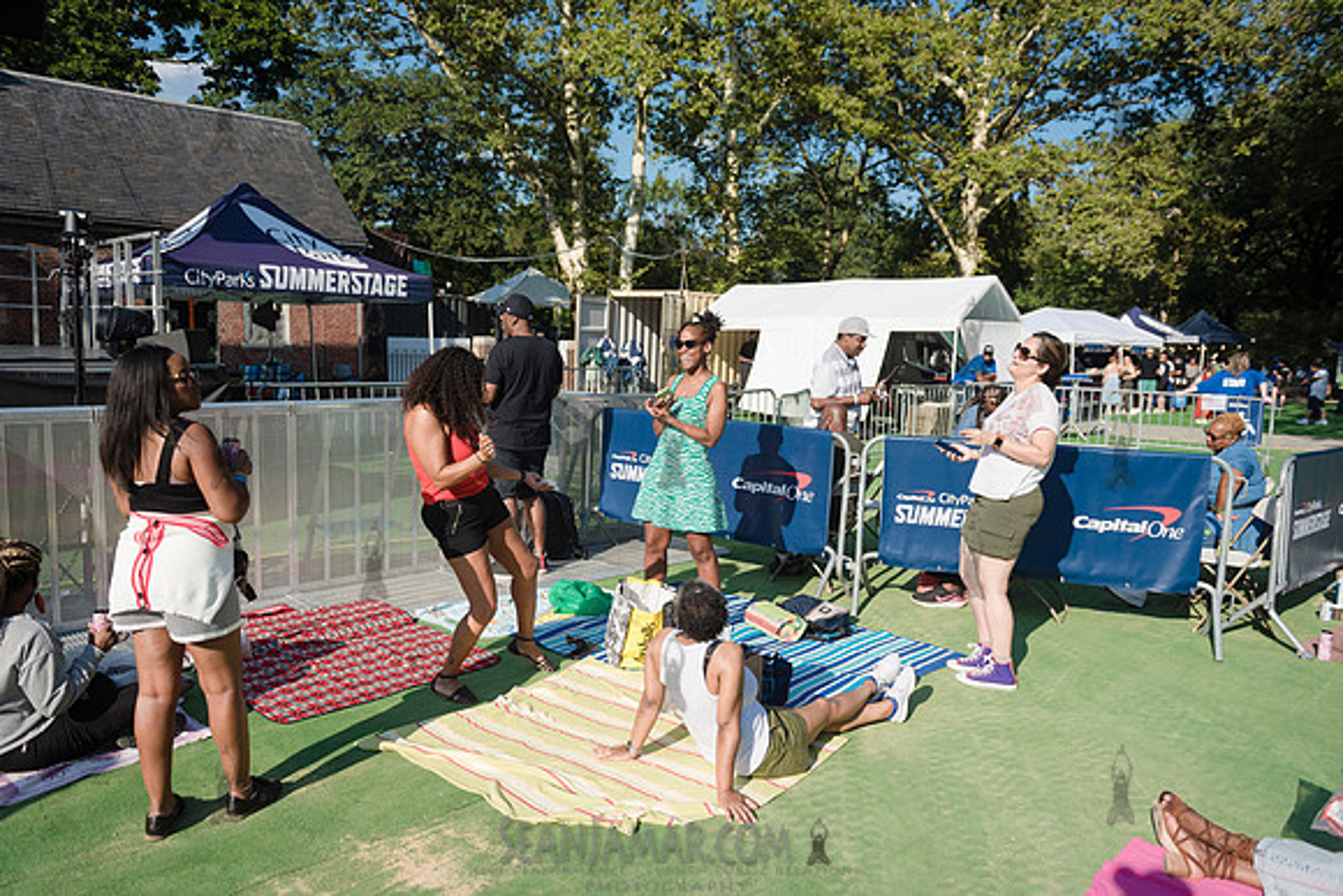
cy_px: 448
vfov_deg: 49.6
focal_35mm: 26
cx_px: 672
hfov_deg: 69.4
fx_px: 970
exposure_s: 1/3200
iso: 200
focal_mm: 26
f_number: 4
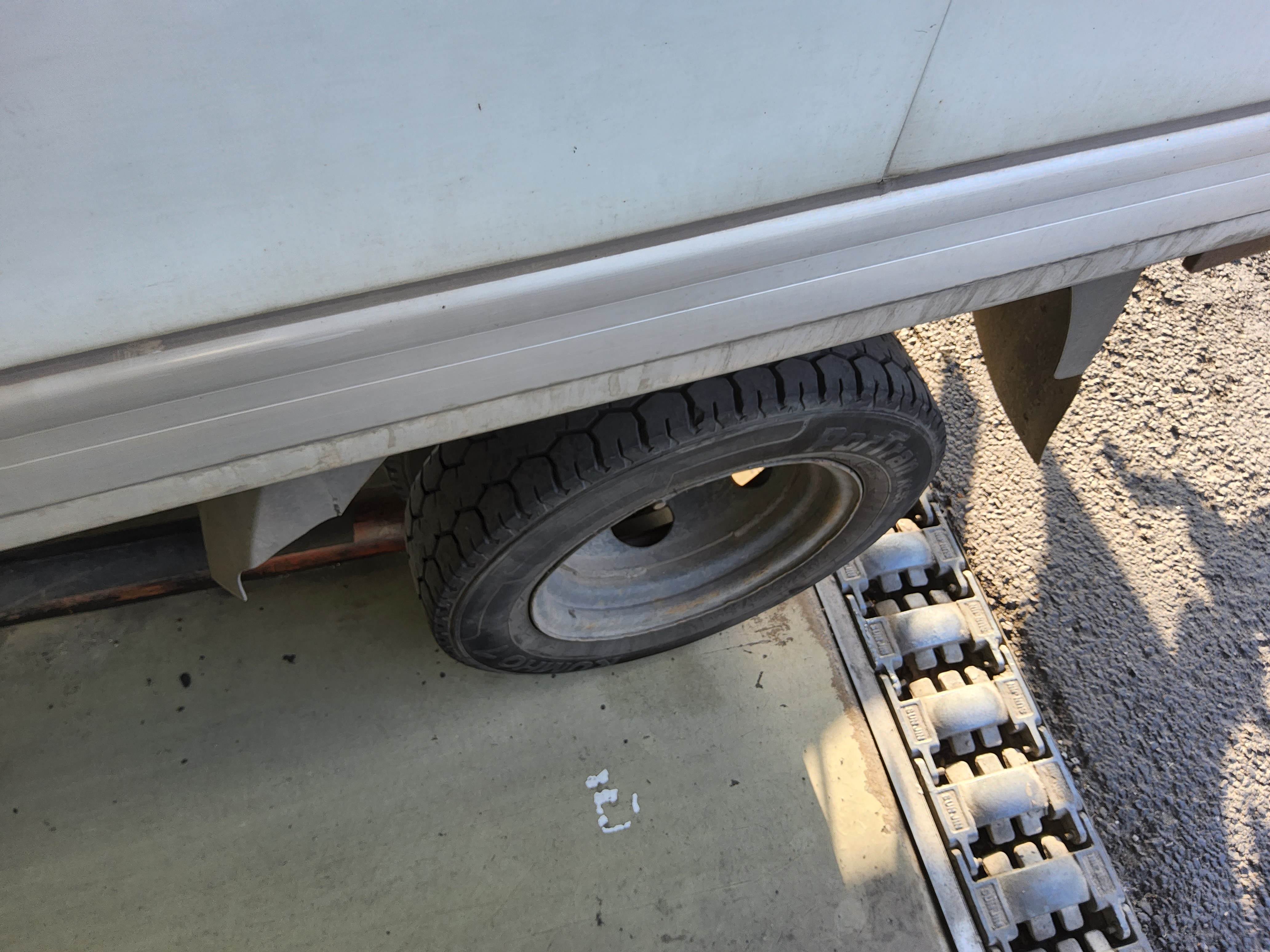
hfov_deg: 69.4
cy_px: 476
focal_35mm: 25
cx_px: 635
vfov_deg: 54.9
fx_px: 917
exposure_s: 1/120
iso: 50
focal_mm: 3.08
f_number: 2
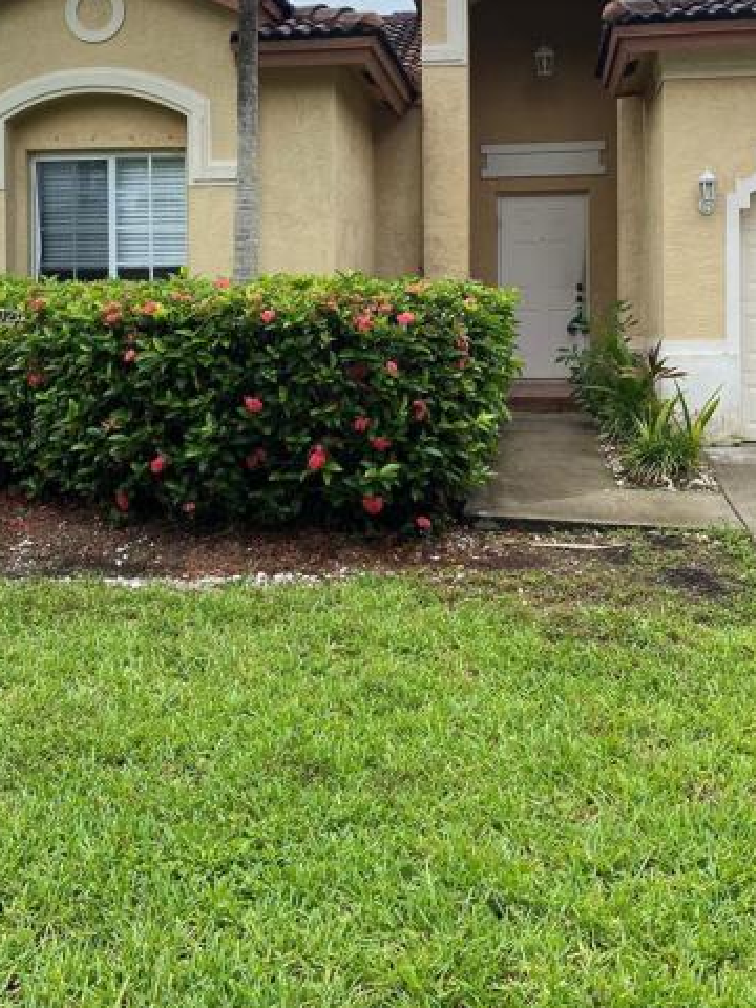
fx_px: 1136
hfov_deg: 36.8
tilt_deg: +0.3
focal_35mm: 39
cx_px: 359
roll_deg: +0.4
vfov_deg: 46.9
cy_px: 317
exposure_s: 1/1927
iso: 32
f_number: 1.8
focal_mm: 4.25
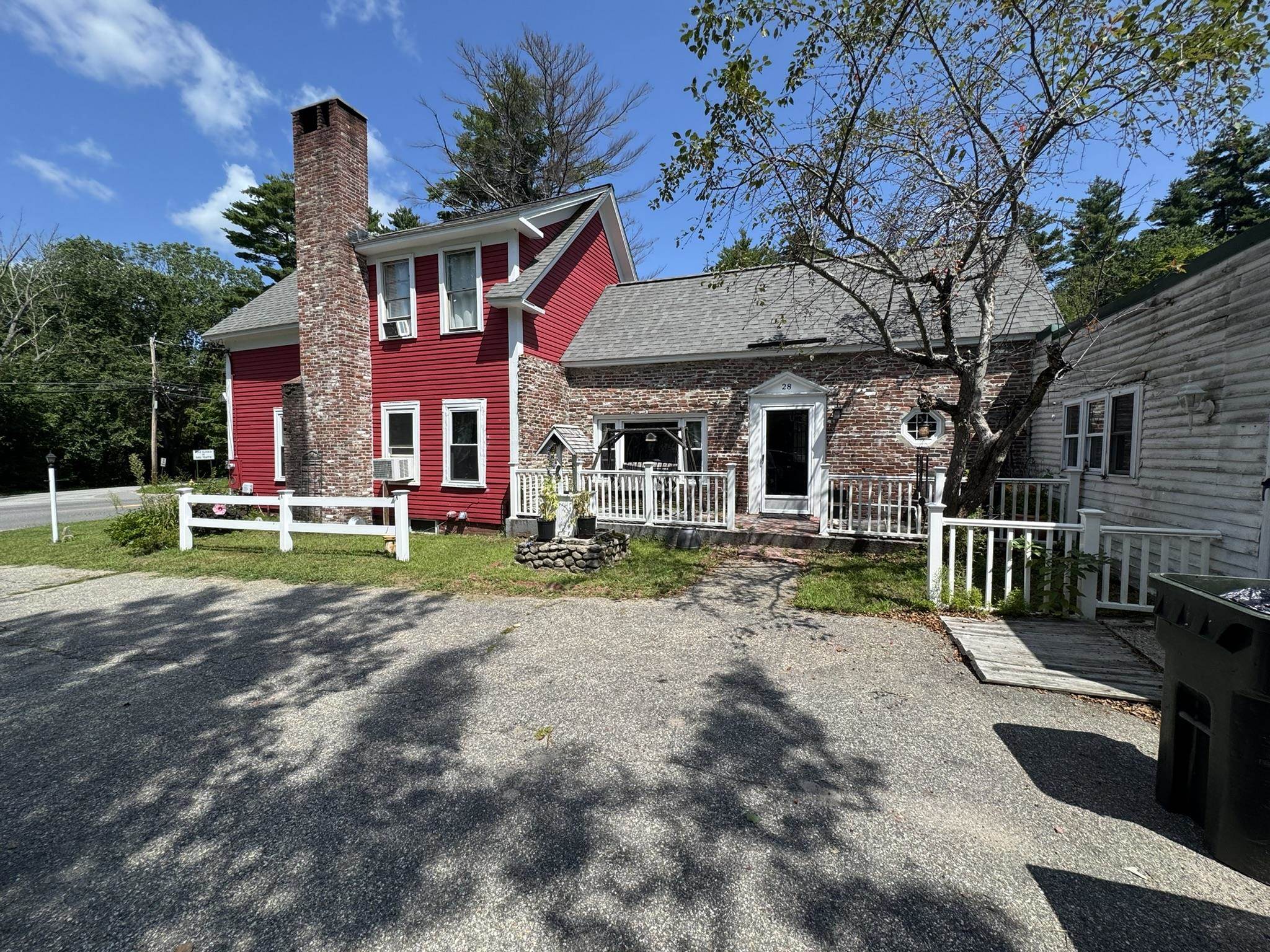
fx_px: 514
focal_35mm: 14
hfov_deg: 102.1
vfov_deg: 85.7
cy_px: 476
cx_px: 635
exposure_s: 1/1832
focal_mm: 2.22
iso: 50
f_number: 2.2
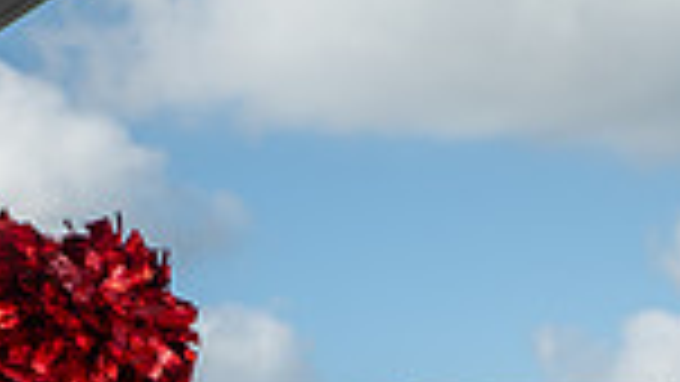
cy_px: 984
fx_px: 2813
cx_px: 198
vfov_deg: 7.2
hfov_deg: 13.7
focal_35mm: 156
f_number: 7.1
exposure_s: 1/320
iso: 100
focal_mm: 50
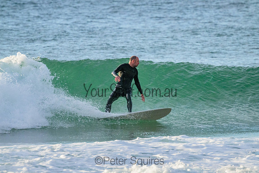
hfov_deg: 2.6
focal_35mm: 800
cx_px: 130
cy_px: 86
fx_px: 5757
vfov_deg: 1.7
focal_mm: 800
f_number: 11
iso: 6400
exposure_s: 1/1250
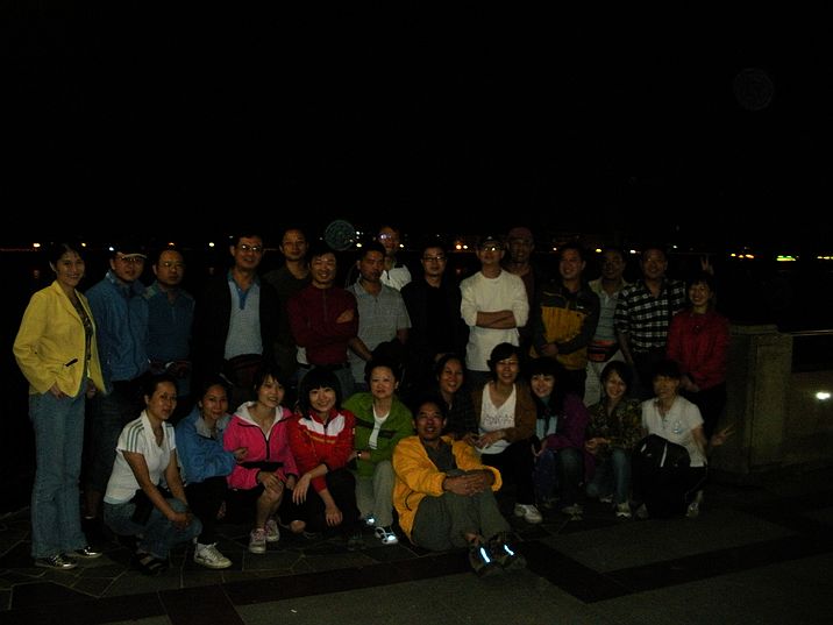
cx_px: 416
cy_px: 312
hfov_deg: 51.4
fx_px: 866
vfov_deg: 39.7
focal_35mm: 36
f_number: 3.5
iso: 400
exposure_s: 1/4
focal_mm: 6.3
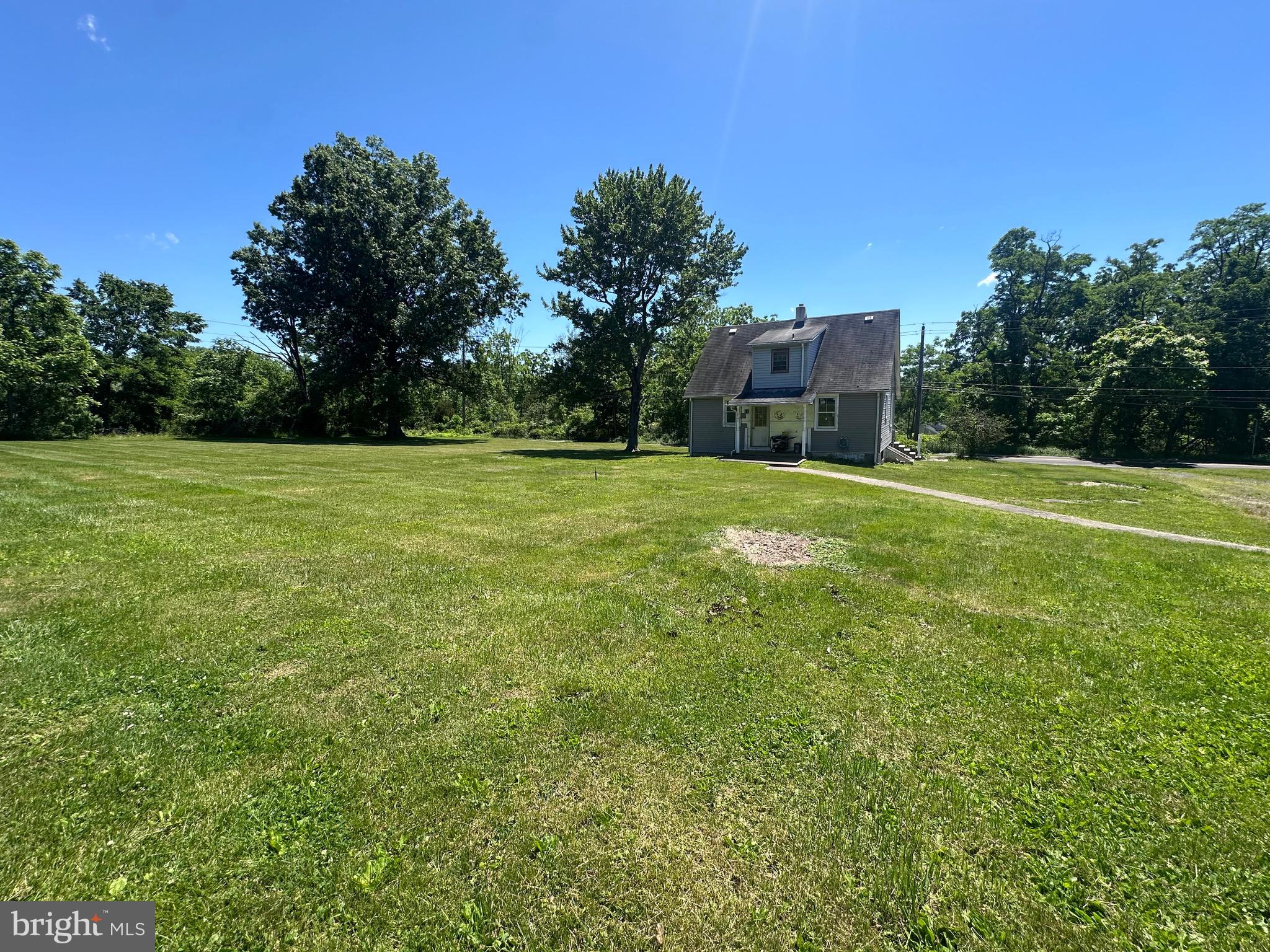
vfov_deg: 85.7
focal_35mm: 14
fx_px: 514
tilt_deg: -7.8
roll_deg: +0.1
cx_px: 635
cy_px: 476
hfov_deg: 102.1
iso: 40
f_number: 2.2
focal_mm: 2.22
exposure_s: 1/1135
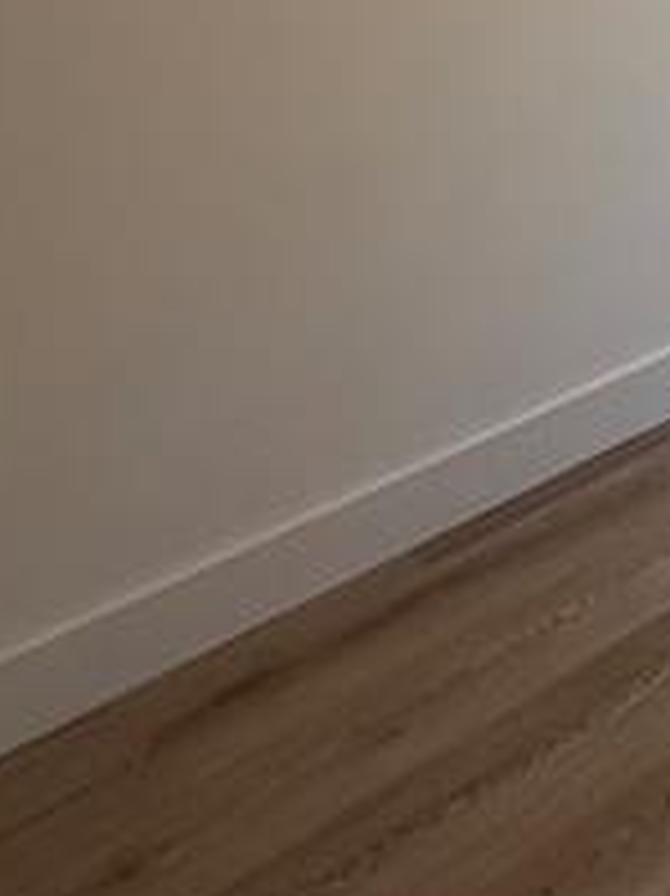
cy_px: -194
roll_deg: +1.1
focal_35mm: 54
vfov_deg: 30.1
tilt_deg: -6.1
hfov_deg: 19.4
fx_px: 1395
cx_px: 1241
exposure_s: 1/120
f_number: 2.2
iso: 200
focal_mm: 2.22
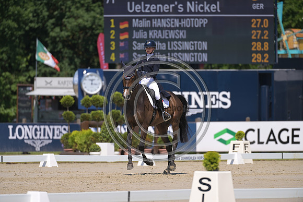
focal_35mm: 400
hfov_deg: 5.2
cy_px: 101
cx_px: 152
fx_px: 3367
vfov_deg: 3.4
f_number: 5
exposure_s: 1/1250
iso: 200
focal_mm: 400
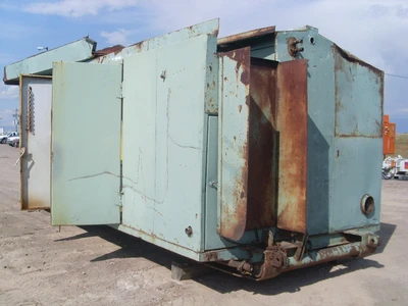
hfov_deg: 49.0
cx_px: 204
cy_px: 153
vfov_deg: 37.7
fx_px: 448
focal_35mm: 38
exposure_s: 1/500
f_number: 7.7
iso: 80
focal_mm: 6.3
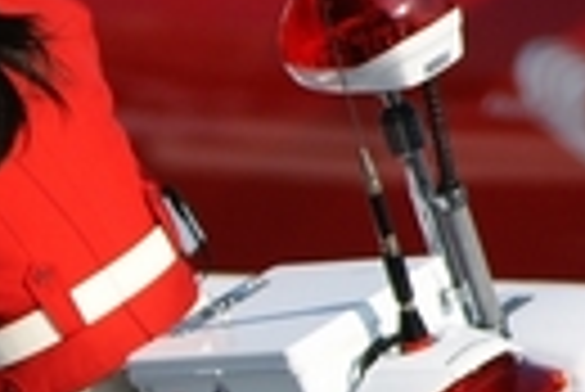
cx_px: -133
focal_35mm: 1495
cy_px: 480
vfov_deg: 0.9
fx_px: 24321
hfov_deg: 1.4
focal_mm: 200
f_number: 3.2
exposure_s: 1/1600
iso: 100
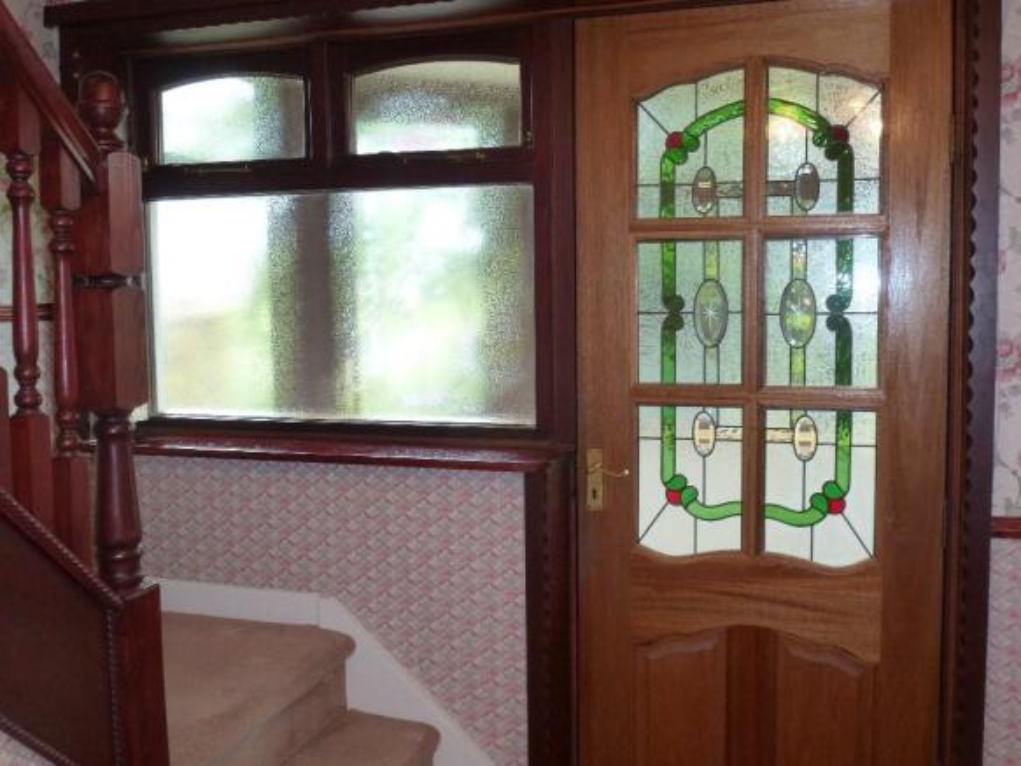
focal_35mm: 36
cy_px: 383
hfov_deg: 51.4
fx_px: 1062
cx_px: 510
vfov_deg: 39.6
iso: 400
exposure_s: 1/60
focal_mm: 6.4
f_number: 3.7
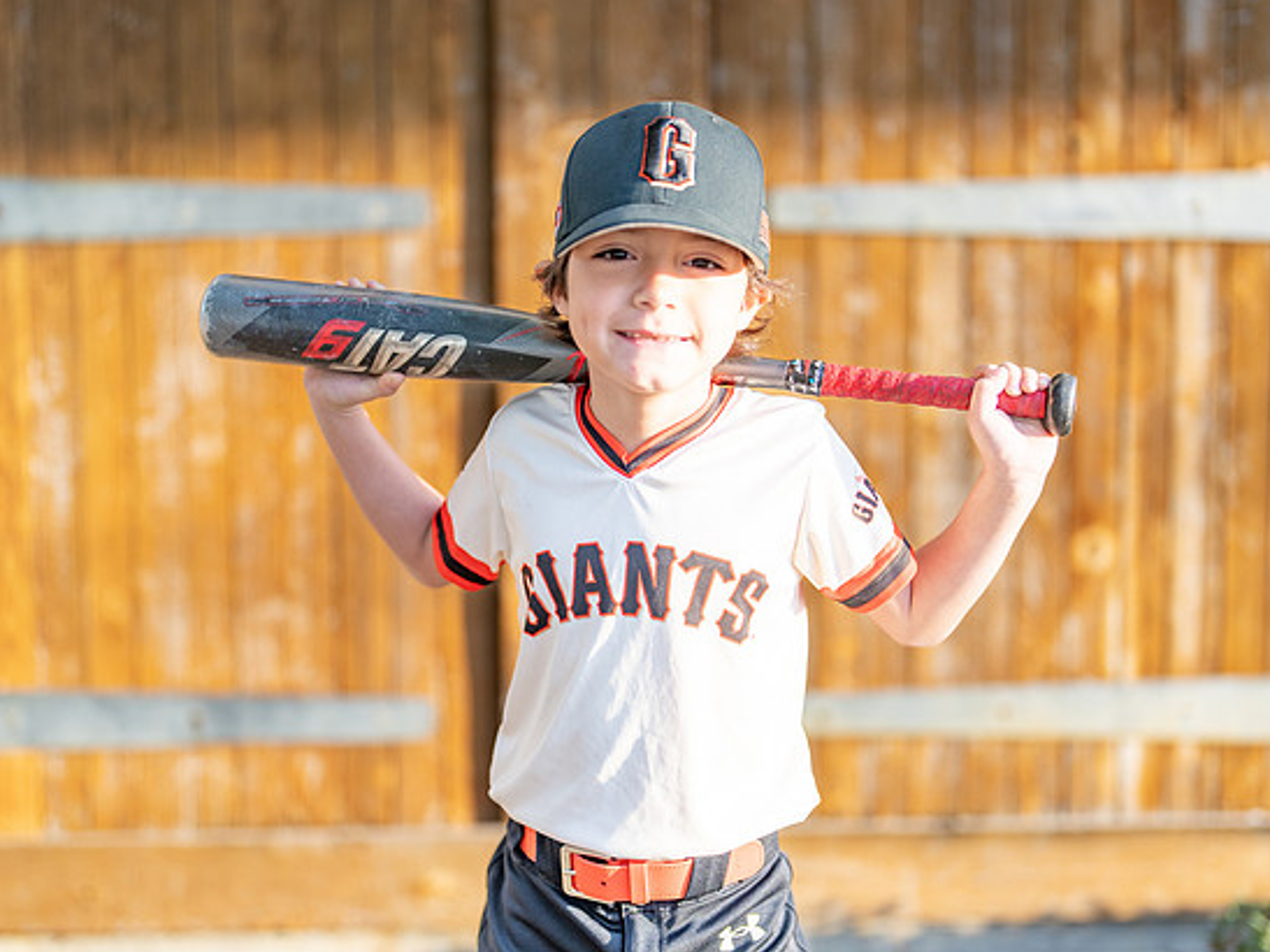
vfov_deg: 22.9
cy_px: 504
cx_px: 639
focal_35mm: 64
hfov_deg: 30.3
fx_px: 2348
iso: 100
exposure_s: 1/1600
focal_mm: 50
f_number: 1.2
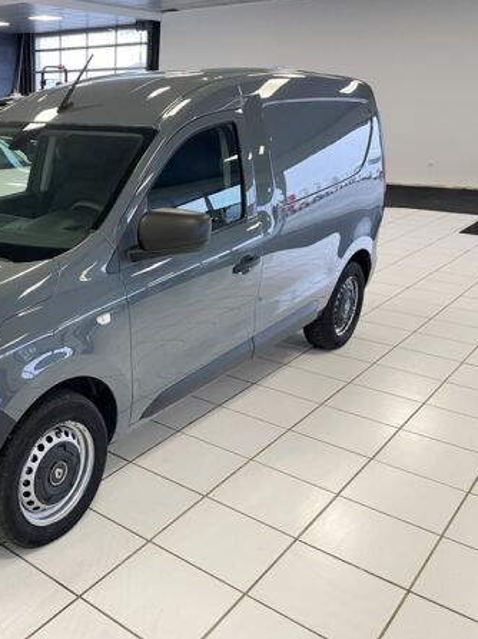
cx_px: 66
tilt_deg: -18.5
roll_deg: +0.0
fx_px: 645
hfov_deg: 38.4
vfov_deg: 52.7
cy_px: 318
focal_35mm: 35
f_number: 1.6
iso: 125
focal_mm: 4.2
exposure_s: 1/97
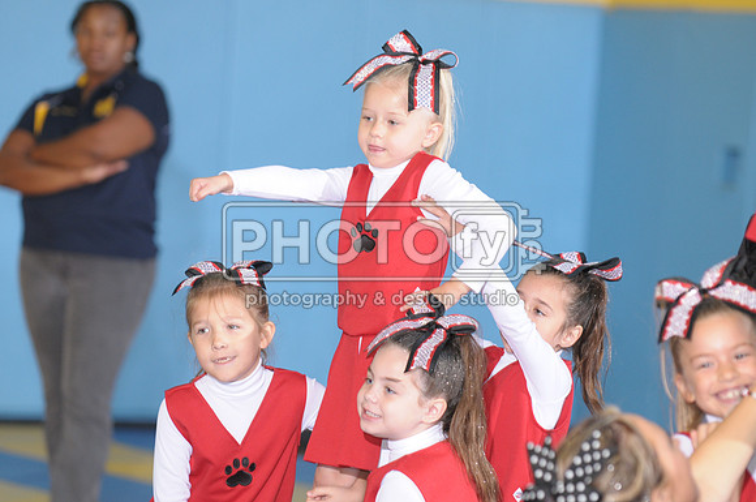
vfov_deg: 6.1
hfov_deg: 9.2
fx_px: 4718
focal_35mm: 225
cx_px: 378
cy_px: 251
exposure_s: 1/125
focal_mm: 150
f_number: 2.8
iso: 500
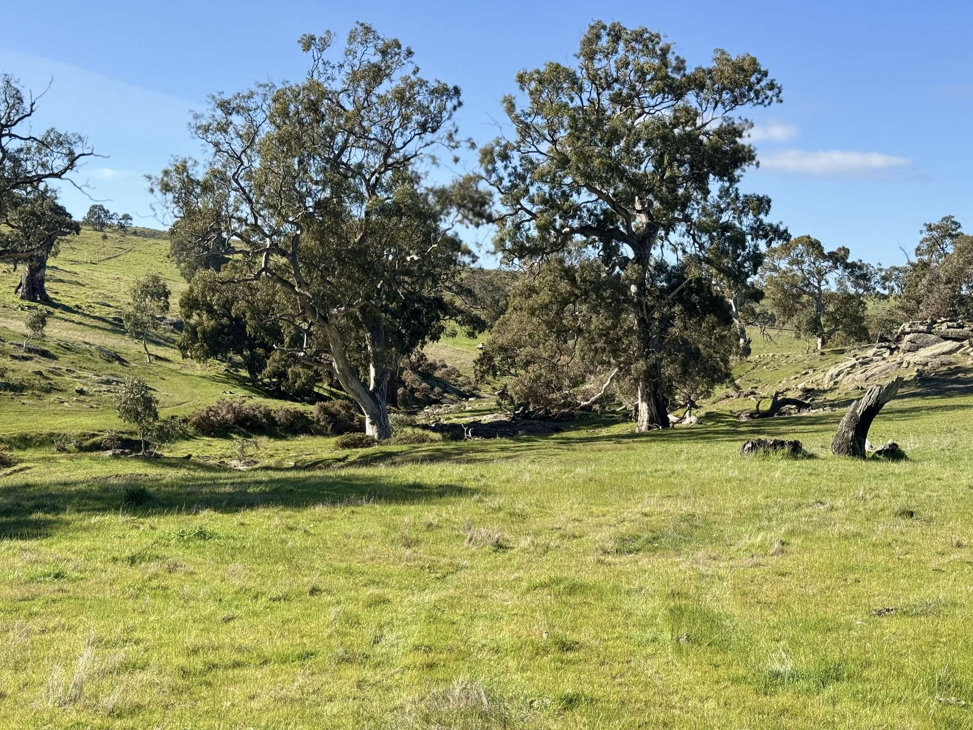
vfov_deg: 30.3
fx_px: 1349
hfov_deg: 39.7
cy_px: 365
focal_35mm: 48
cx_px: 486
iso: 64
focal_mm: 6.76
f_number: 1.78
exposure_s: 1/2110
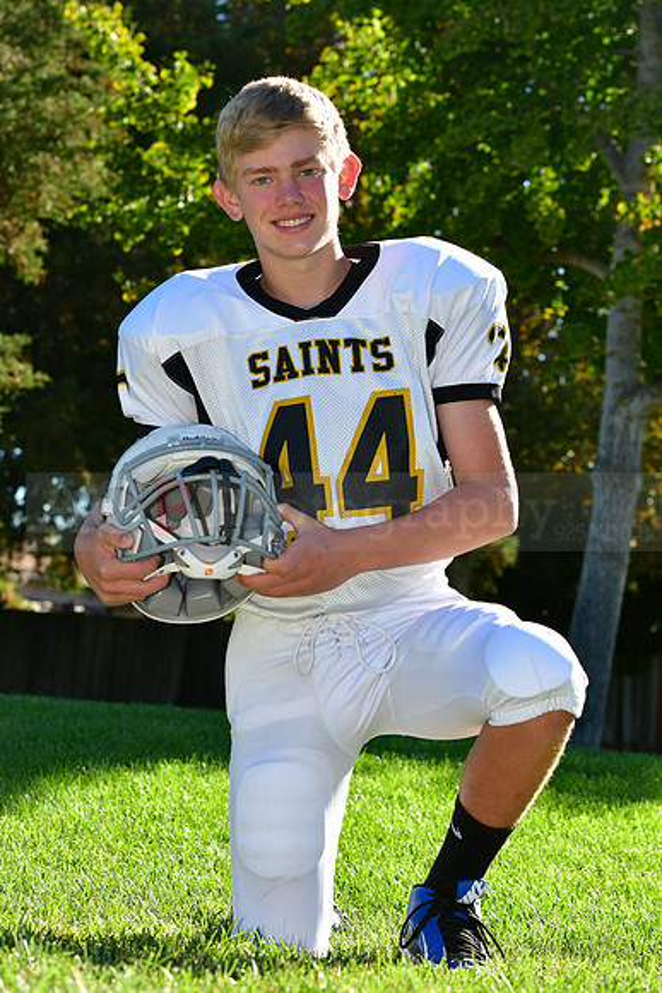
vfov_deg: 19.5
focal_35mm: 105
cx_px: 331
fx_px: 2894
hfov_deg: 13.0
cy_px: 496
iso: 400
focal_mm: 70
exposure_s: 1/640
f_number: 6.3
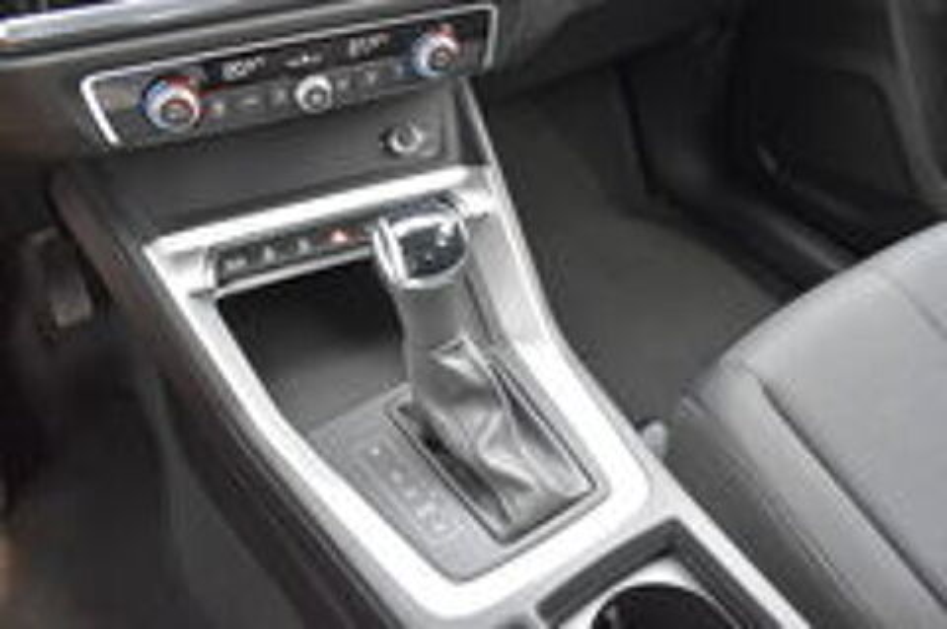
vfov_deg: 43.5
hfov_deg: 62.0
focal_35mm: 30
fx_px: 788
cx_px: 474
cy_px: 314
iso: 1100
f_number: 3.5
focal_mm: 20
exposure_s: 1/60
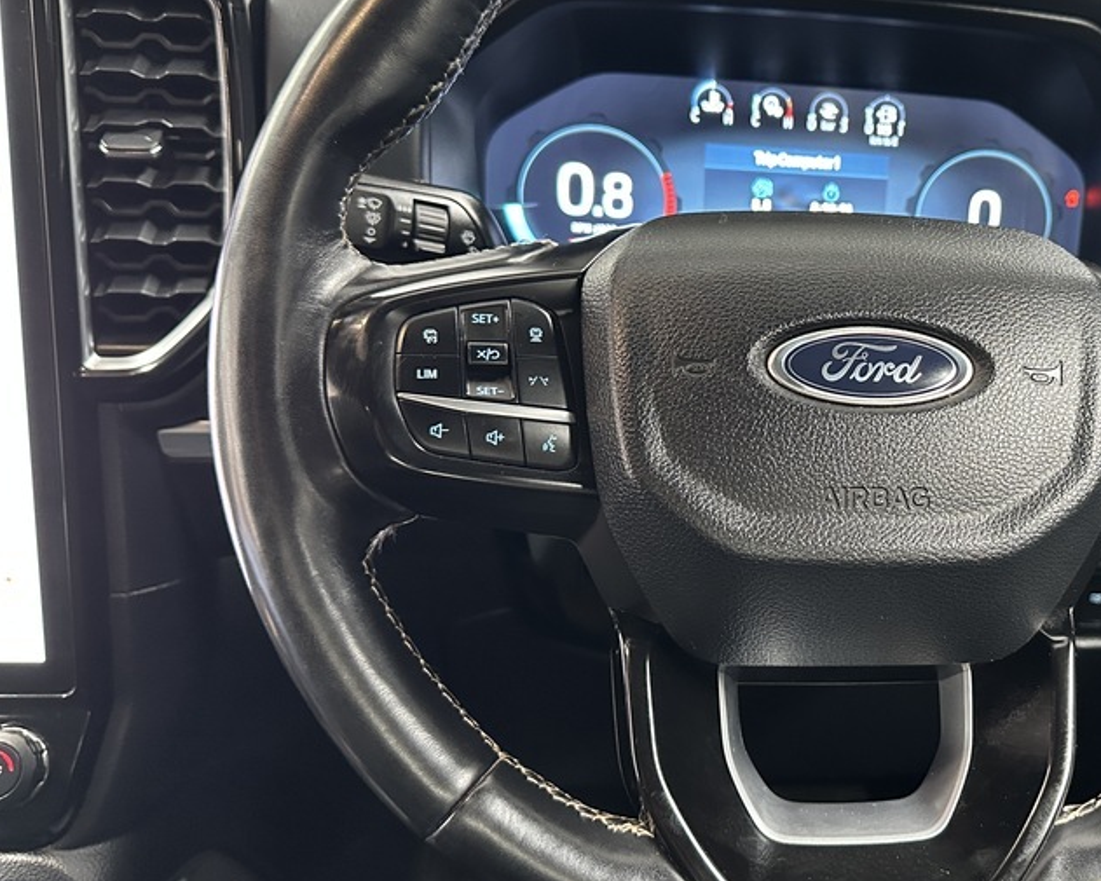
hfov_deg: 46.0
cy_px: 384
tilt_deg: -19.1
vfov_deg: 39.1
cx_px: 845
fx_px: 1238
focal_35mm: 38
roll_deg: -5.5
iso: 640
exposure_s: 1/50
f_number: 1.78
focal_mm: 6.86
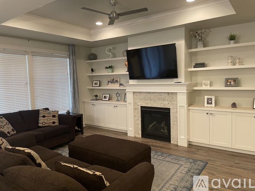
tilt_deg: -3.7
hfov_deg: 67.3
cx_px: 128
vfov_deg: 53.0
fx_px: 191
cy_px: 96
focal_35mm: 26
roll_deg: +1.5
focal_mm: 4.2
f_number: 1.6
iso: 320
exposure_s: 1/60
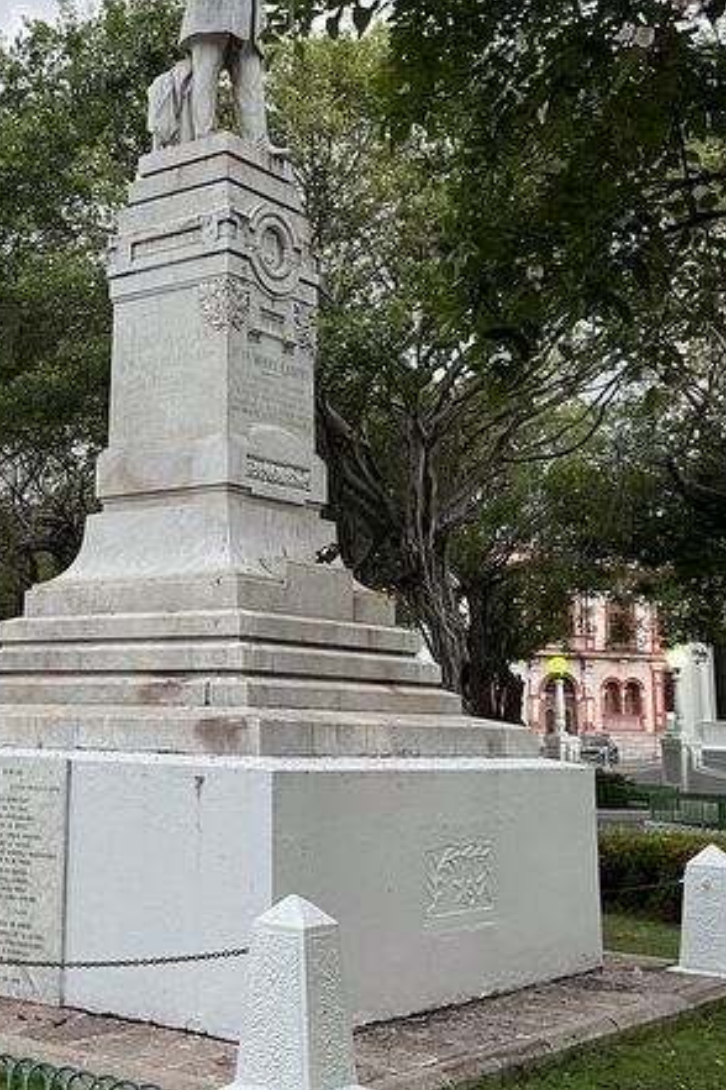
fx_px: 1482
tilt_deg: +9.9
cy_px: 418
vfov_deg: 40.1
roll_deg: -2.1
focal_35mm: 49
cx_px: 153
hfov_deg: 27.0
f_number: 1.6
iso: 125
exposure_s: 1/60
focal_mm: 5.1
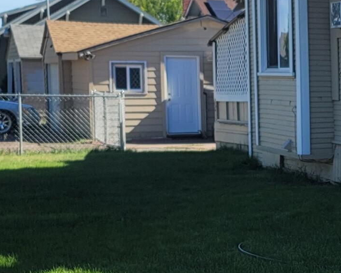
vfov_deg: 14.9
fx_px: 1040
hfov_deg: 16.8
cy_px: 176
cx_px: 517
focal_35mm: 103
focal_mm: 7
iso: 20
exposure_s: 1/666
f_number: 1.8
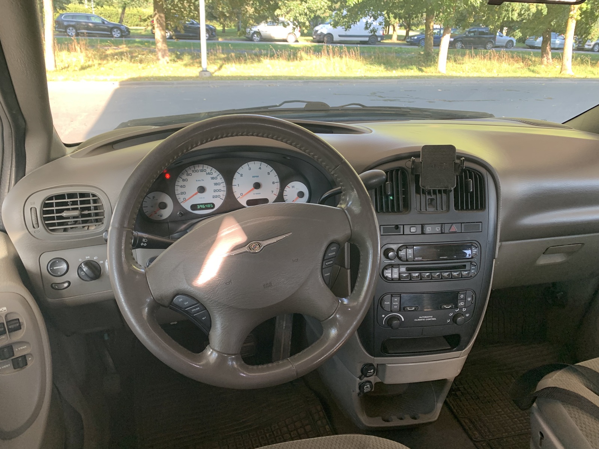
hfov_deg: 67.3
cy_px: 224
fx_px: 450
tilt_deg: -24.5
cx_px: 300
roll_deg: -2.7
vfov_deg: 53.1
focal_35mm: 26
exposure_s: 1/121
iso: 80
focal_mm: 4.25
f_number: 1.8
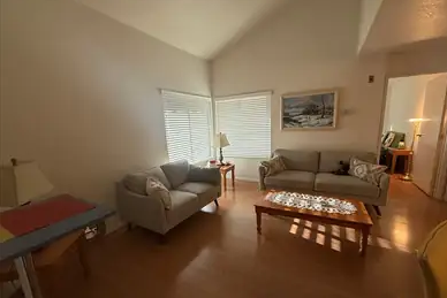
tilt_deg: -10.0
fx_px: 186
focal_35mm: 15
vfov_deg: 77.3
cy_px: 158
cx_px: 229
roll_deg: +2.3
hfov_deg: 100.3
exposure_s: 1/120
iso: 200
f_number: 2.2
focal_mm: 2.22
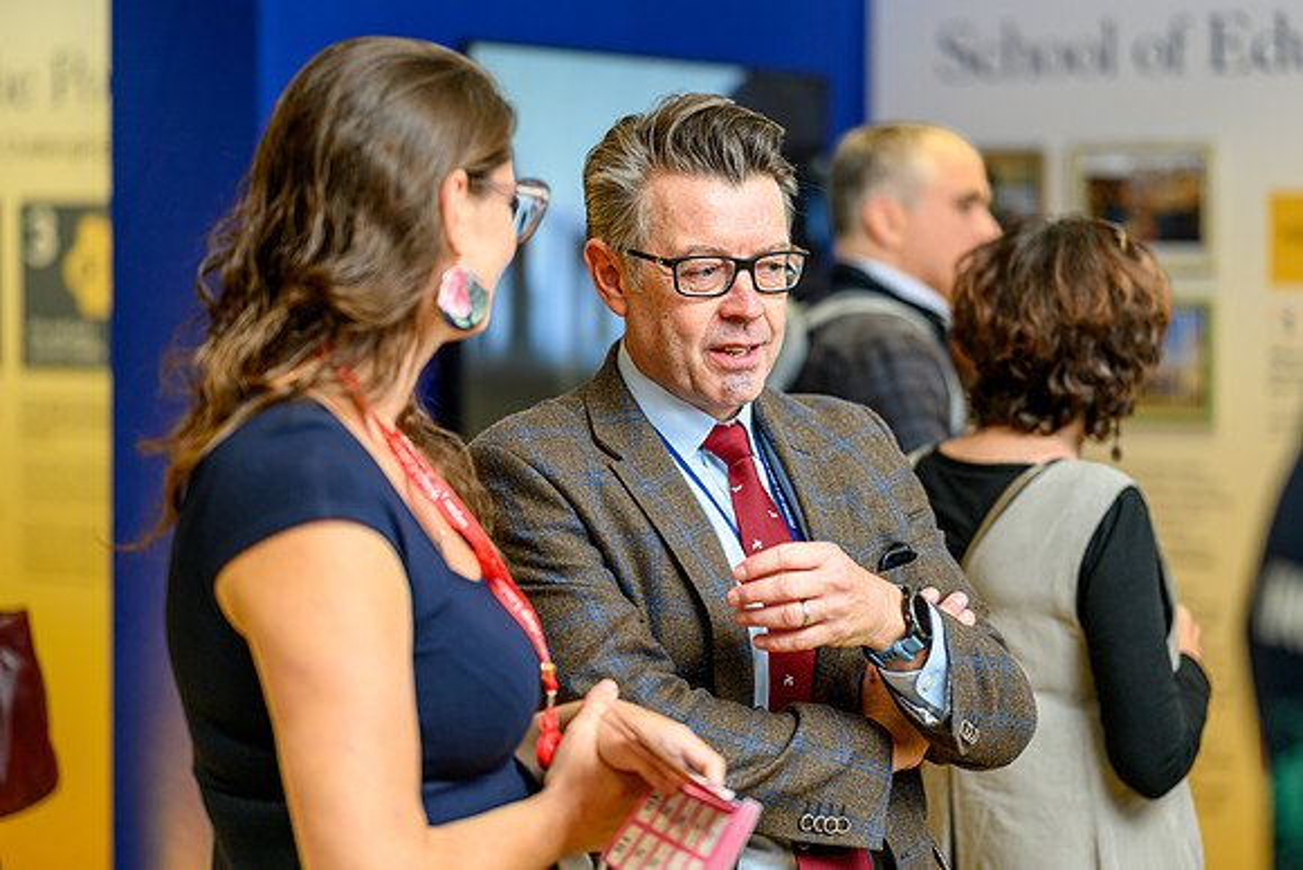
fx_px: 3154
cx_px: 652
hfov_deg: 23.3
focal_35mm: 87
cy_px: 435
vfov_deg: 15.7
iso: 320
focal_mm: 85
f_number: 1.8
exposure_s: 1/200
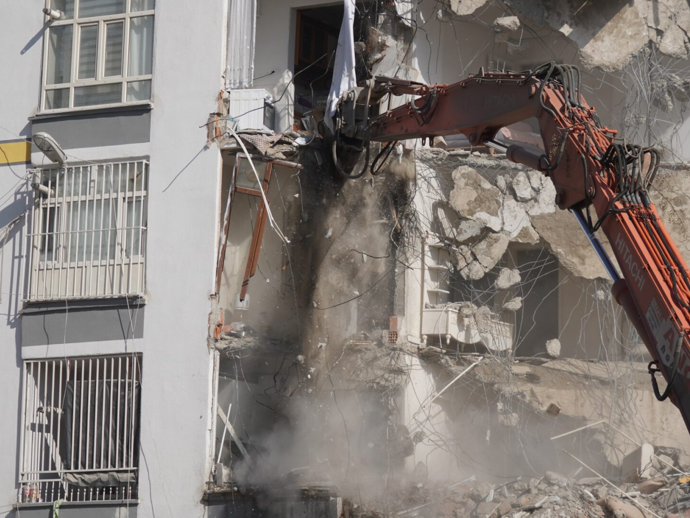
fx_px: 3190
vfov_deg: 9.3
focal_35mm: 160
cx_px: 403
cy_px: 132
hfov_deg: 12.3
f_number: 5.6
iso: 100
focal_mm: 94
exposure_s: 1/800
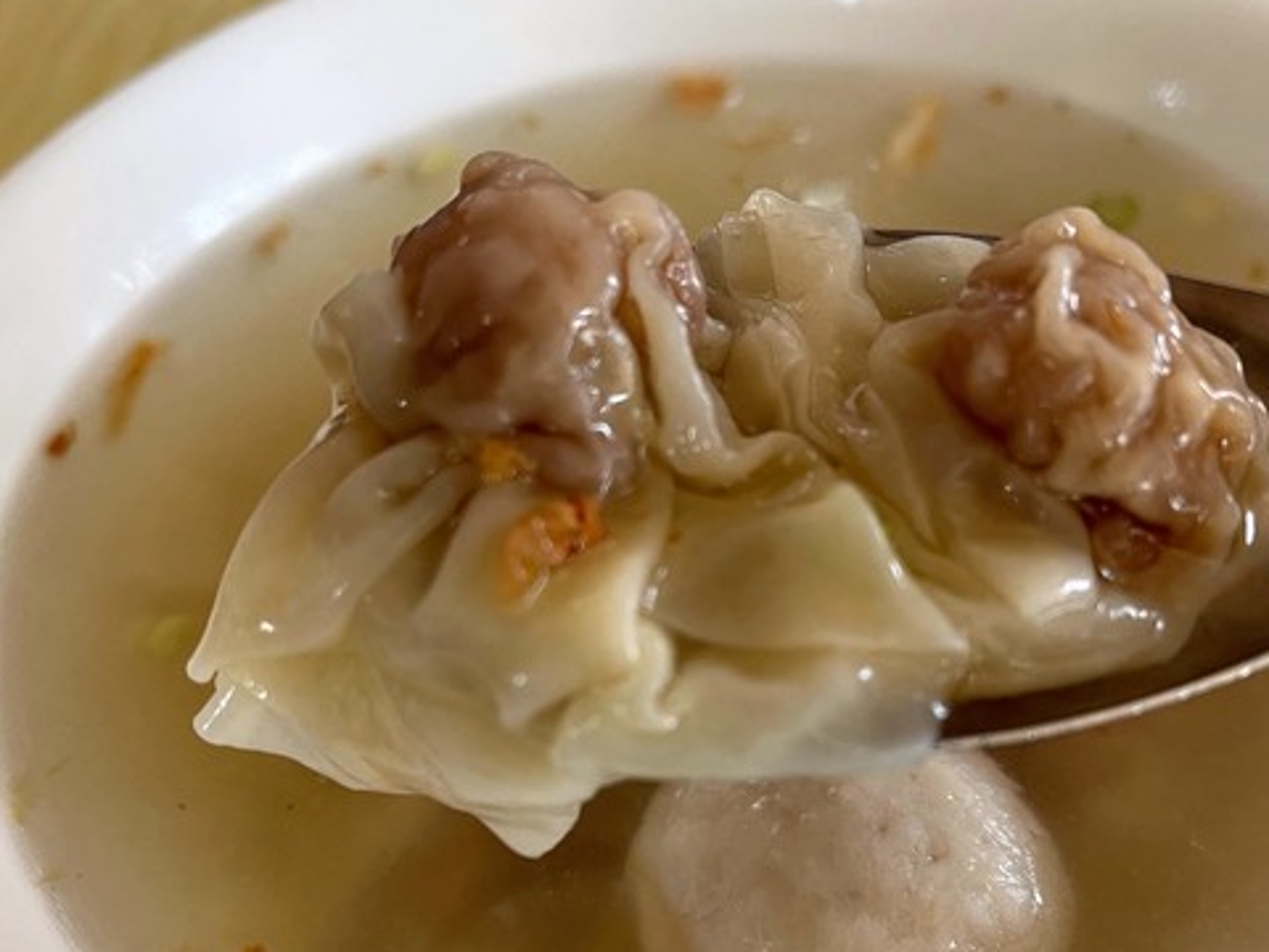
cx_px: 743
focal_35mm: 39
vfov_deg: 36.7
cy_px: 547
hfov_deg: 47.7
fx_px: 1430
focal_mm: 5.1
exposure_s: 1/93
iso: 125
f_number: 1.6
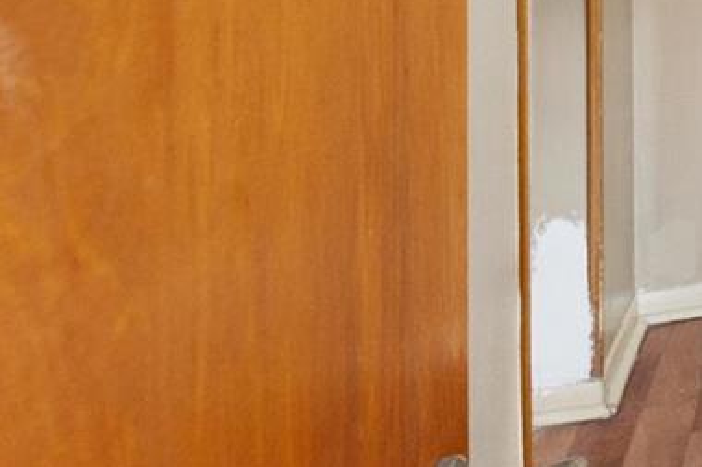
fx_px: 1216
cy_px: -210
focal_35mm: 62
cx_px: 1404
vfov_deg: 19.3
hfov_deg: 19.1
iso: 500
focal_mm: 14.8
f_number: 8
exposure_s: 1/10
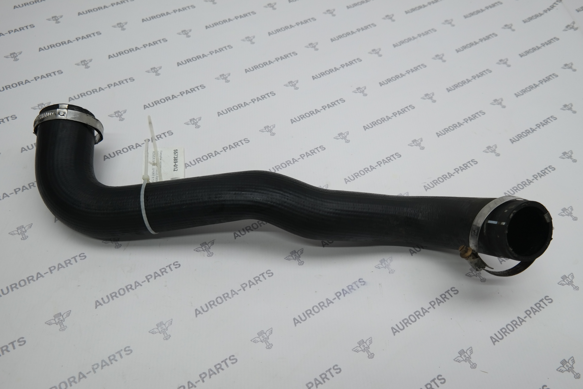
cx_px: 292
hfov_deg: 63.7
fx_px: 470
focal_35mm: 29
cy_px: 194
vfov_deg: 45.0
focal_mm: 19
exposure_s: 1/80
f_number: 3.5
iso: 100
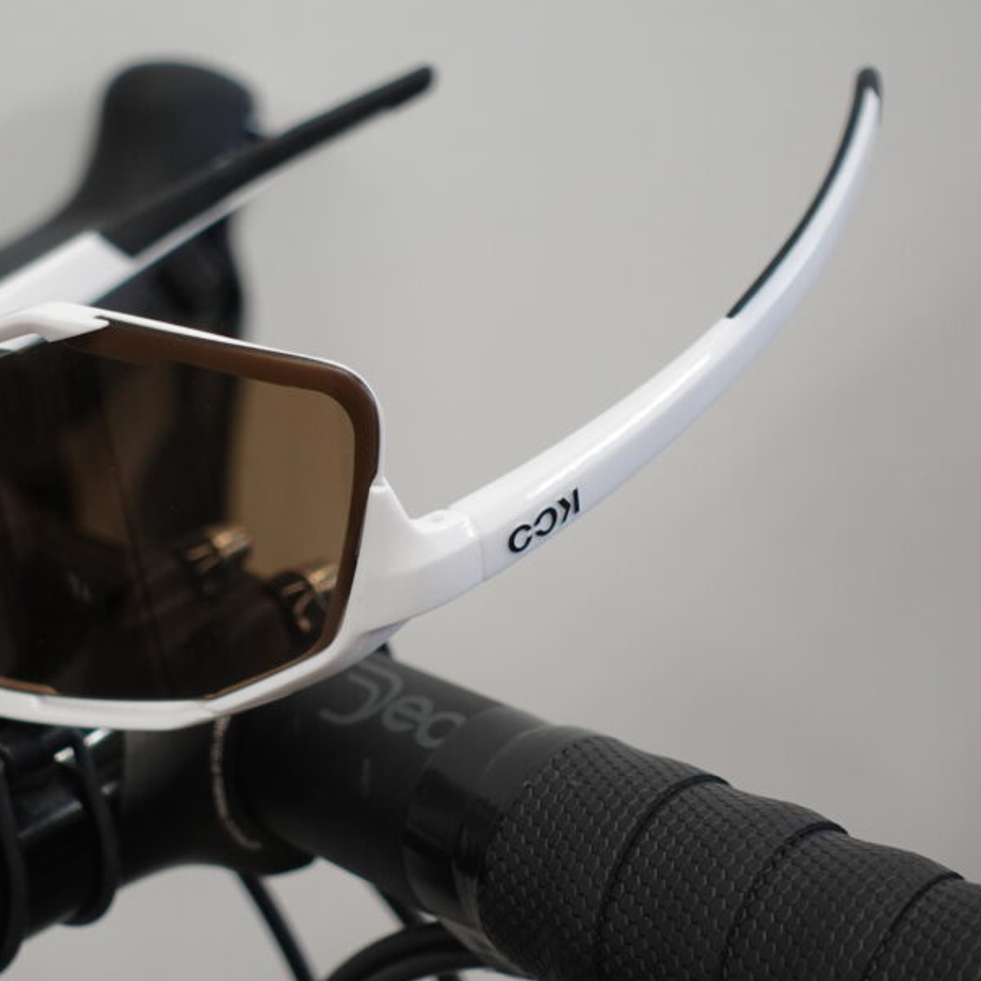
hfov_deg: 18.9
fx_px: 2918
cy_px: 538
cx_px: 158
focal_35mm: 91
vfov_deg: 19.1
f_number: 2.8
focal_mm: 22.95
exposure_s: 1/80
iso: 400
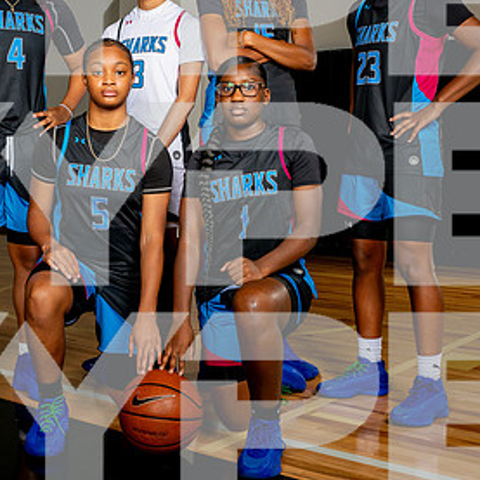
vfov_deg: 30.0
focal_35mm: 57
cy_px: 195
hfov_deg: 29.8
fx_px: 894
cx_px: 152
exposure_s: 1/500
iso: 250
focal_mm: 32
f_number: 8
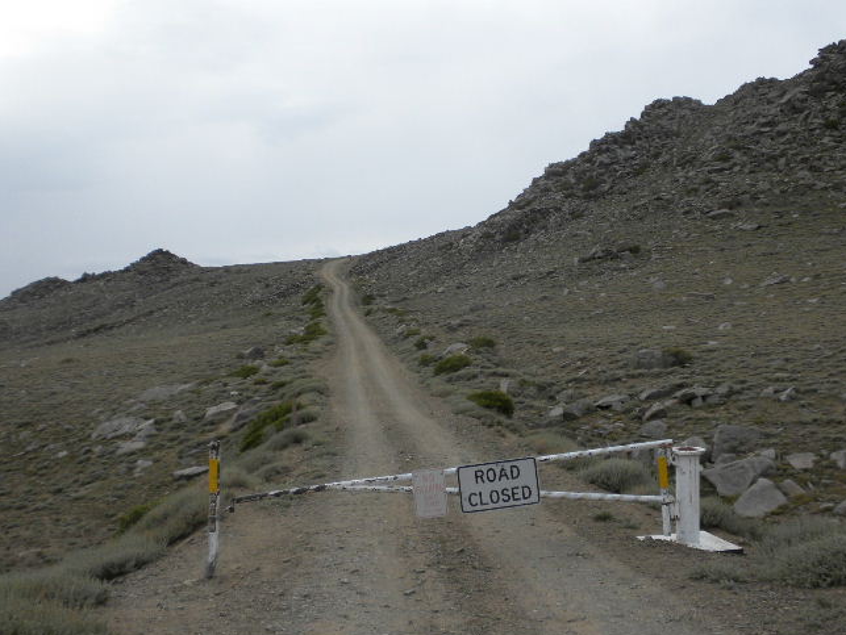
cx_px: 462
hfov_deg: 41.2
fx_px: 1125
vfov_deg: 31.5
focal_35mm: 46
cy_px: 331
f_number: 3.5
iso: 130
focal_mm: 6.6
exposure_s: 1/550
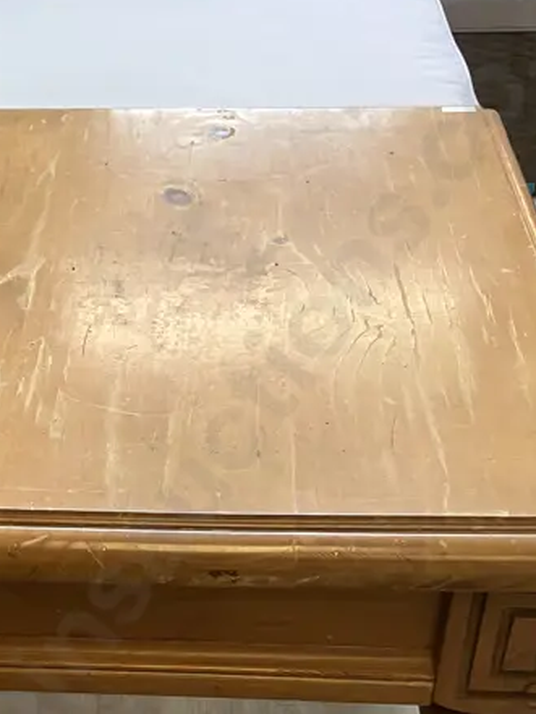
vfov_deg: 28.9
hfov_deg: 22.3
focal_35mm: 65
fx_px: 1341
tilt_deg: -38.7
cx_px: 105
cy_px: 610
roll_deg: +3.9
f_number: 1.8
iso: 125
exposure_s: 1/50
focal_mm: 3.99
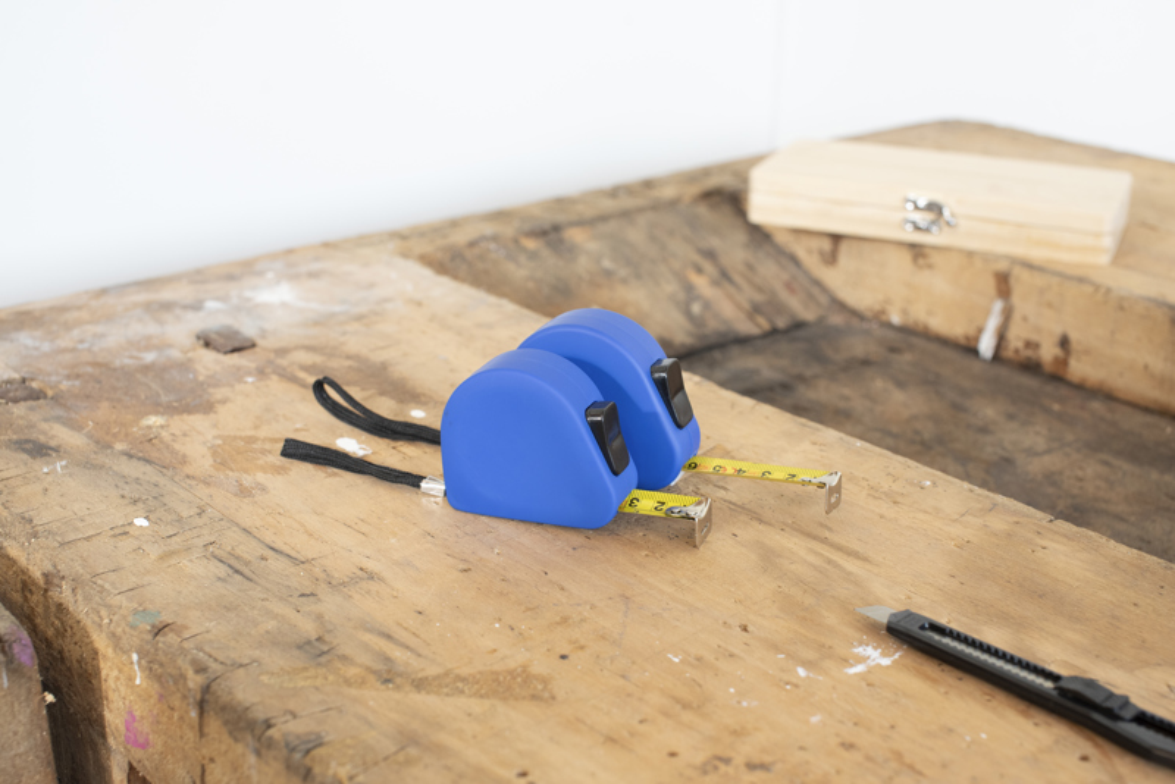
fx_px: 1632
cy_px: 392
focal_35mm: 50
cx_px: 588
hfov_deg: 39.6
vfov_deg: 27.0
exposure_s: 1/40
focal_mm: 50
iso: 800
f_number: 6.3
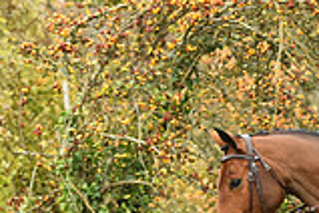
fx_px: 3296
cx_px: 488
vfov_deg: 3.7
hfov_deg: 5.5
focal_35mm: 372
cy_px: 283
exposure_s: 1/1250
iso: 5000
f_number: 5.6
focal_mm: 102
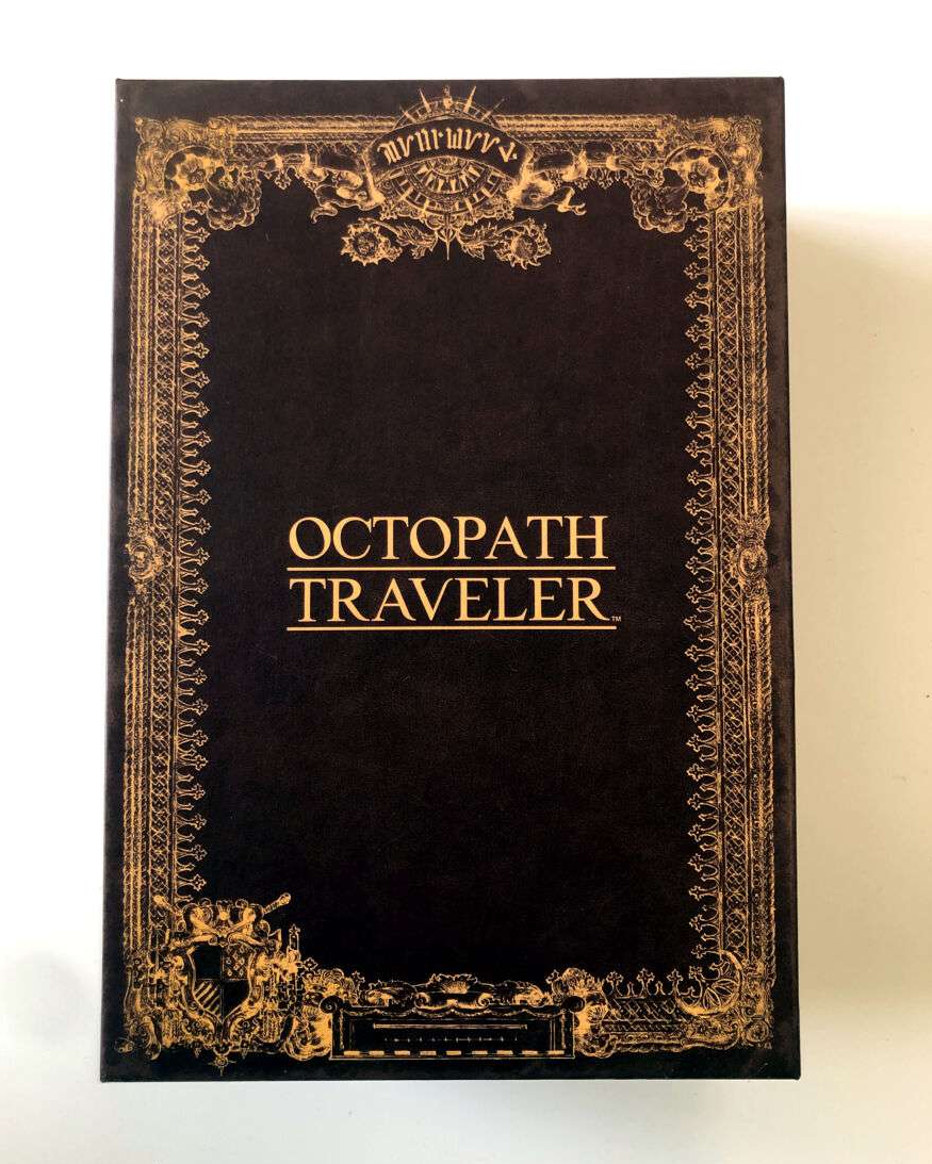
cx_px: 461
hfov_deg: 48.5
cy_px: 563
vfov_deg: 58.7
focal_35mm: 30
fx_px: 1034
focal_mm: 3.99
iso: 40
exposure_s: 1/17
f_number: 1.8
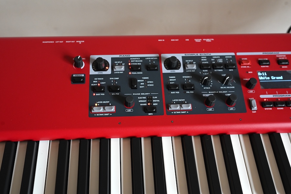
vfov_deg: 33.4
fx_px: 323
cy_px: 97
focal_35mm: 40
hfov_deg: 48.5
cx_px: 146
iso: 2000
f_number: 5.6
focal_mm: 40
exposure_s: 1/100
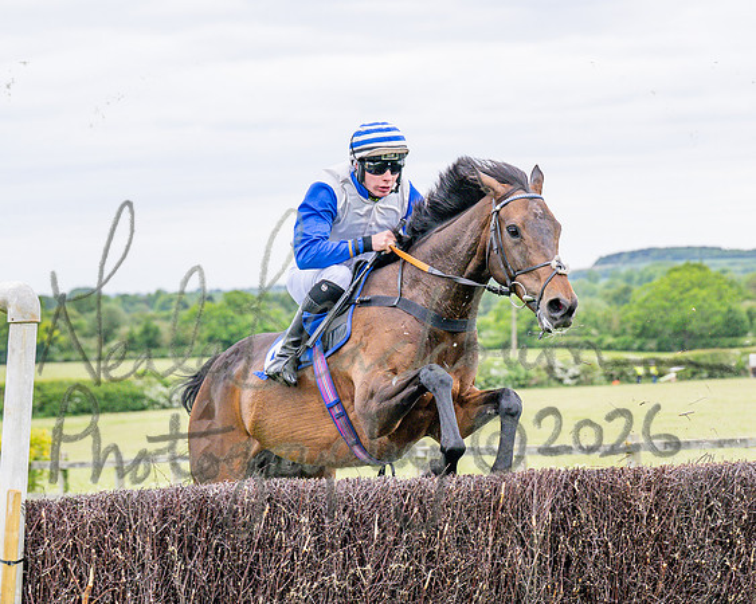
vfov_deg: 12.0
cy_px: 322
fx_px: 2885
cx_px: 516
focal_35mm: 129
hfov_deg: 14.9
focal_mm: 70
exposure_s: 1/2000
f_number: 4
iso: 400
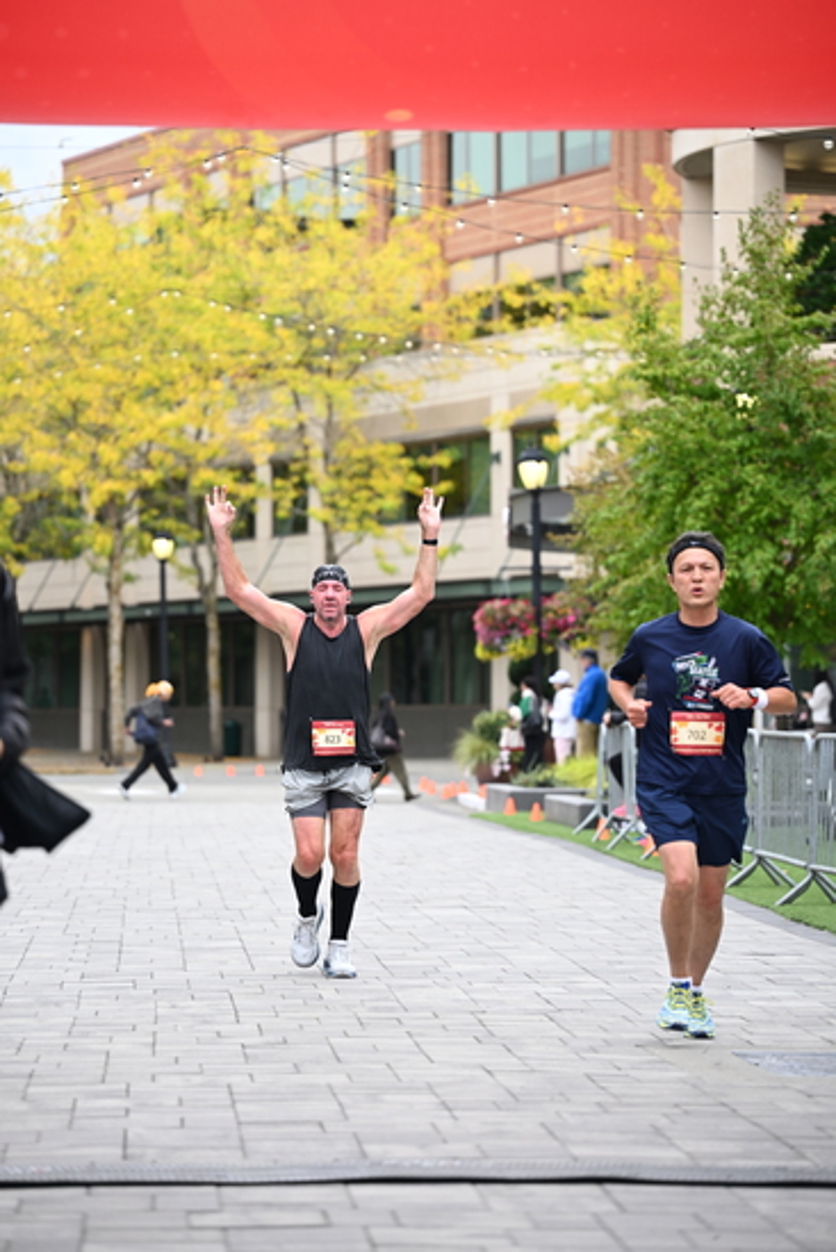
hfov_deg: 11.9
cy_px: 626
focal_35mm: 115
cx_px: 418
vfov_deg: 17.8
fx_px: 4003
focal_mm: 115
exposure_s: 1/2000
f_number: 2.8
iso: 640
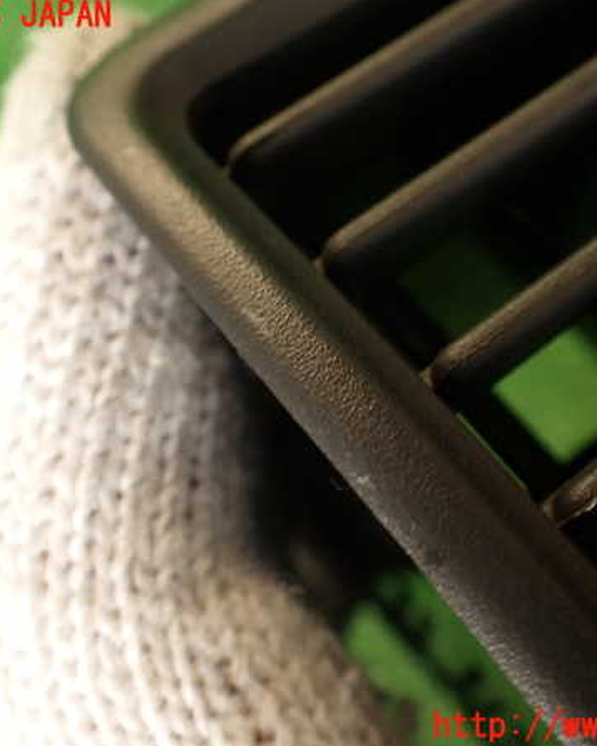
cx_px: 309
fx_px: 927
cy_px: 371
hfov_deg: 35.7
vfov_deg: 43.8
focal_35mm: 42
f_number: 2.4
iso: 200
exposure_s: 1/50
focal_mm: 5.79
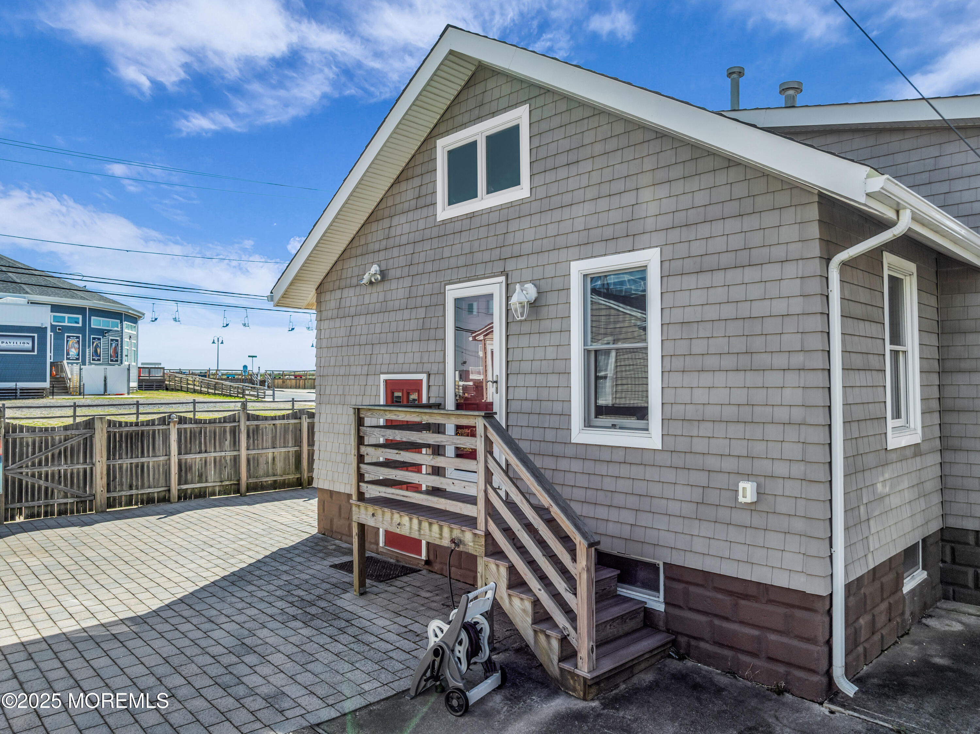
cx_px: 490
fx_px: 679
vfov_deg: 56.8
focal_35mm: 24
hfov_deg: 71.6
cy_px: 367
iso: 180
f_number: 2.8
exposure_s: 1/240
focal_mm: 12.29
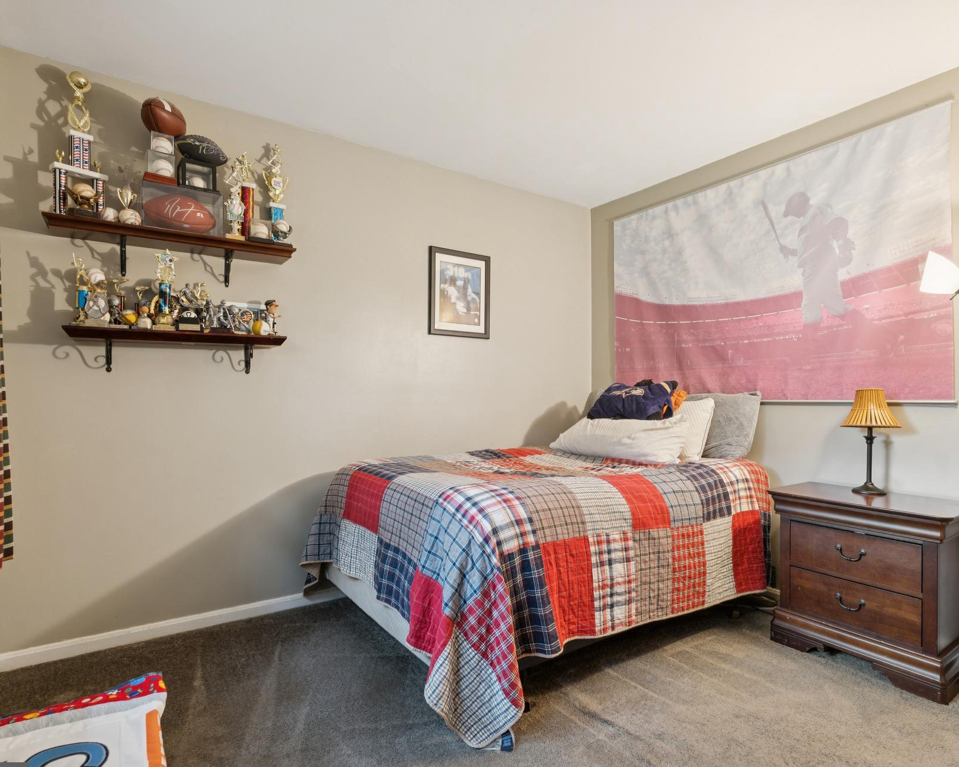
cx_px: 504
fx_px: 556
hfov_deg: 81.5
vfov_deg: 69.2
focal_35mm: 20
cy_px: 401
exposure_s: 1
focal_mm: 16.5
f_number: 7.1
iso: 200
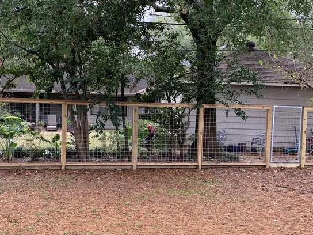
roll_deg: -2.1
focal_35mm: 43
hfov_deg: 43.3
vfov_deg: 33.6
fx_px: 389
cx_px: 108
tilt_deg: -3.9
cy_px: 132
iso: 40
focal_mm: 4.25
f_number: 1.8
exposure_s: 1/121
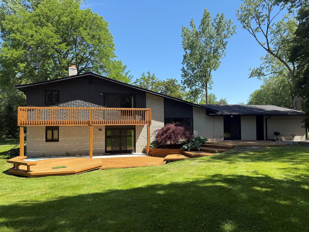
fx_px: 223
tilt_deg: +1.5
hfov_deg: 69.4
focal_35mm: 25
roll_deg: +0.1
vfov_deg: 54.9
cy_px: 120
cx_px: 155
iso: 80
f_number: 1.78
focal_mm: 6.76
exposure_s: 1/2232
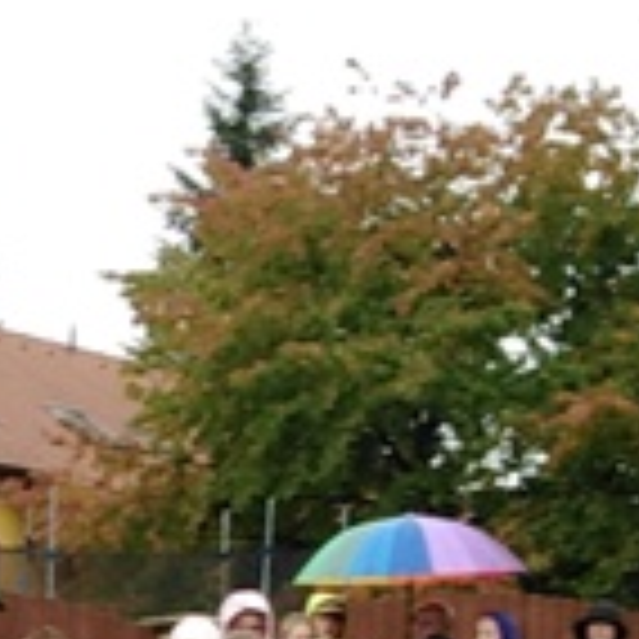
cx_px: -191
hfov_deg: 10.3
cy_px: 1062
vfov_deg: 10.1
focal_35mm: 166
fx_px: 3467
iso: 100
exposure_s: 1/148
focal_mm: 3.46
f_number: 2.2
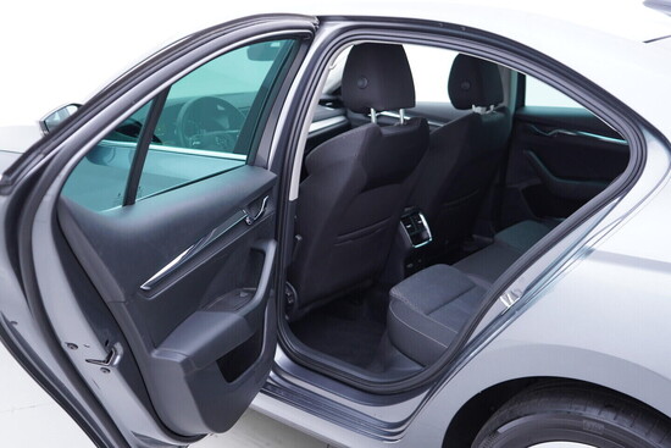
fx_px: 671
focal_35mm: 36
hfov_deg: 53.1
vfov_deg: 36.9
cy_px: 224
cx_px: 336
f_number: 2.8
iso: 200
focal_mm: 24
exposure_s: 1/40
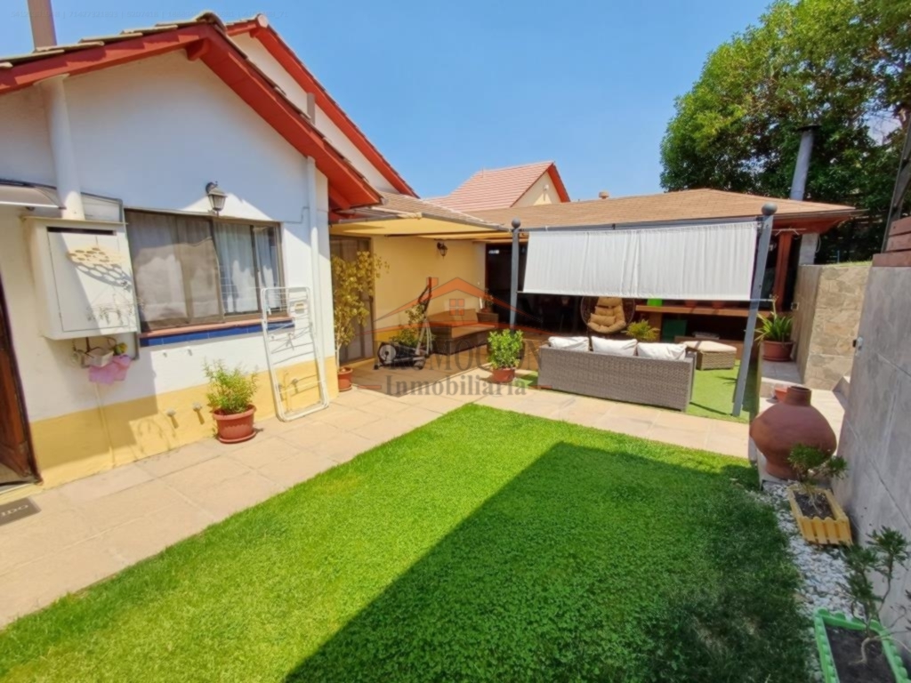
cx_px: 456
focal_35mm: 16
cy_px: 342
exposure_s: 1/1135
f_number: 2.2
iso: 40
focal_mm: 1.64
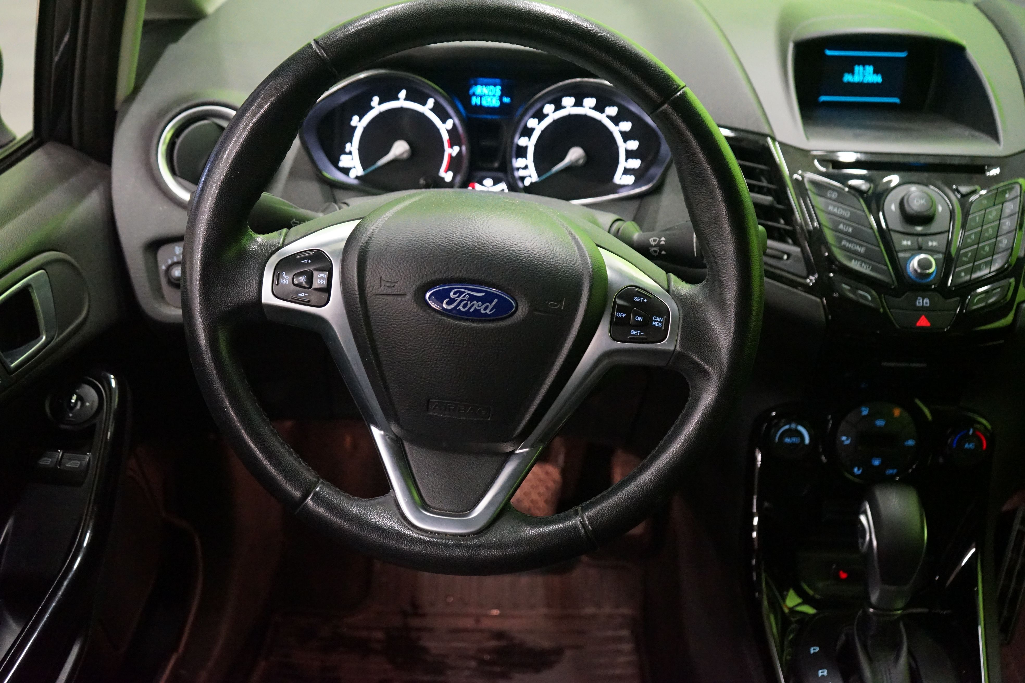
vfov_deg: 31.2
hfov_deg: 45.4
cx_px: 512
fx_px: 1224
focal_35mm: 43
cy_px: 342
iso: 6400
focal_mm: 43
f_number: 4.5
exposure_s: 1/25
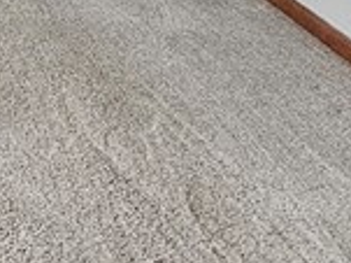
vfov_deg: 14.1
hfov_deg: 15.6
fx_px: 892
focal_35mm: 88
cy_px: -265
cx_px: -423
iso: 500
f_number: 2.2
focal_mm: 2.2
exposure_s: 1/101
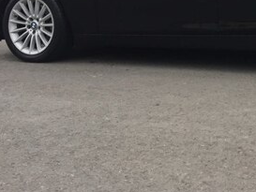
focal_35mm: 70
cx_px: 262
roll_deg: +0.6
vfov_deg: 20.1
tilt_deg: -0.8
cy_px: -21
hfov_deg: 26.2
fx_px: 518
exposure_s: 1/33
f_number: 2.2
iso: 40
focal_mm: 4.15
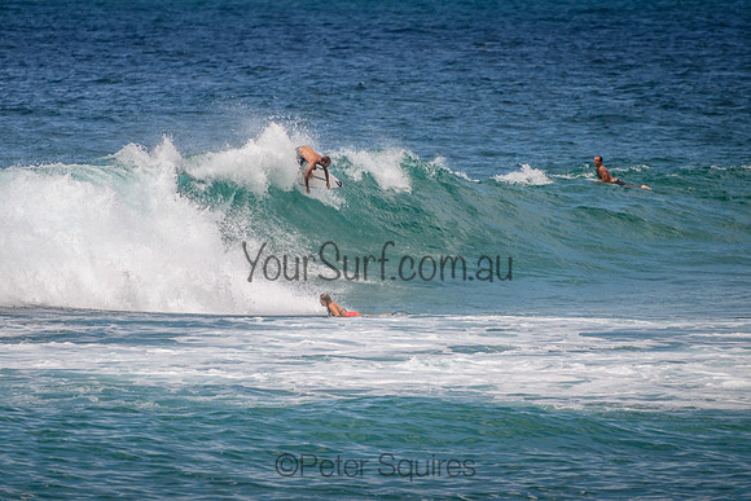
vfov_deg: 2.5
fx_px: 11462
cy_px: 200
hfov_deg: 3.8
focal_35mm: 549
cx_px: 348
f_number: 5.6
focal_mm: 400
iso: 220
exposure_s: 1/2000
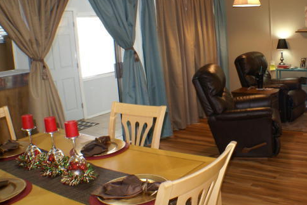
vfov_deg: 27.5
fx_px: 418
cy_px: 77
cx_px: 226
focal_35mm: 49
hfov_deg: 39.3
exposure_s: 1/15
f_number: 5.6
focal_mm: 22
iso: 400
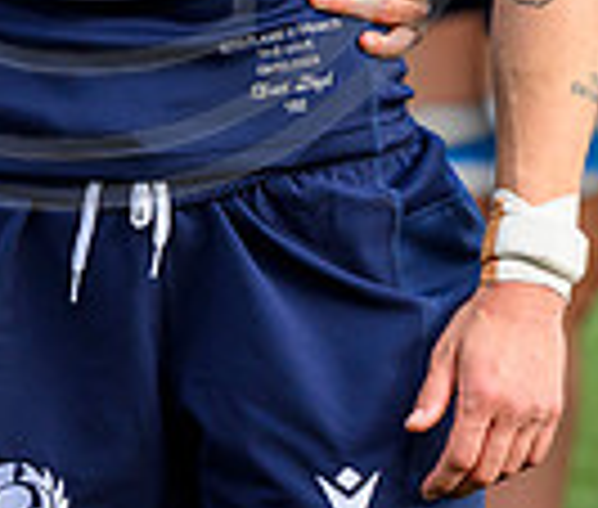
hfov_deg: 2.8
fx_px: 12332
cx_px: 78
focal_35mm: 680
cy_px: -331
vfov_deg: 2.4
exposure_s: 1/1250
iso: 500
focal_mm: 135
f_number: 4
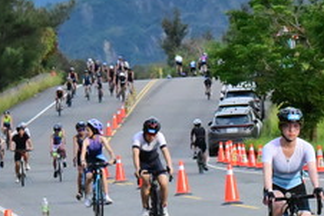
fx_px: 3476
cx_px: 285
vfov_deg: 3.6
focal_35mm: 386
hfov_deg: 5.3
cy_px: 145
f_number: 13
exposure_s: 1/2500
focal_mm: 112
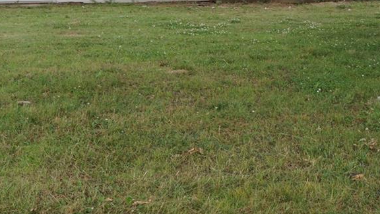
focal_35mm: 67
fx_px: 675
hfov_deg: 31.3
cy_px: 0
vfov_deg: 17.6
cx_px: 239
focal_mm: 24
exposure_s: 1/100
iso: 100
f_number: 8
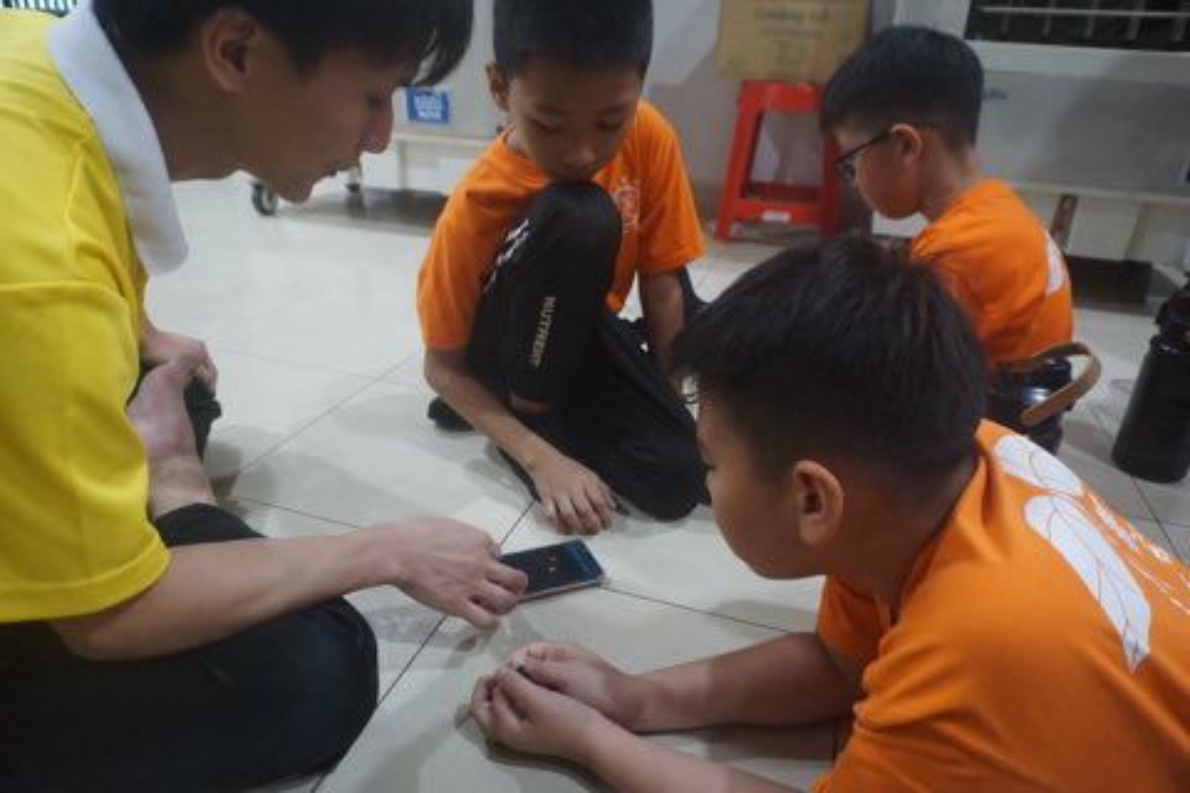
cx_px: 595
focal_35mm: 24
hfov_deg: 73.7
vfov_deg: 53.1
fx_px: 793
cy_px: 396
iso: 3200
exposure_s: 1/80
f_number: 3.5
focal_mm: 16
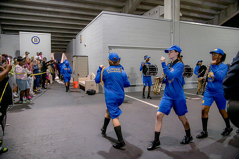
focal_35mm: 28
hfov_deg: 65.5
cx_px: 120
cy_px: 80
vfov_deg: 46.4
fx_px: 186
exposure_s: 1/200
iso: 2000
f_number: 4
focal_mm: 28
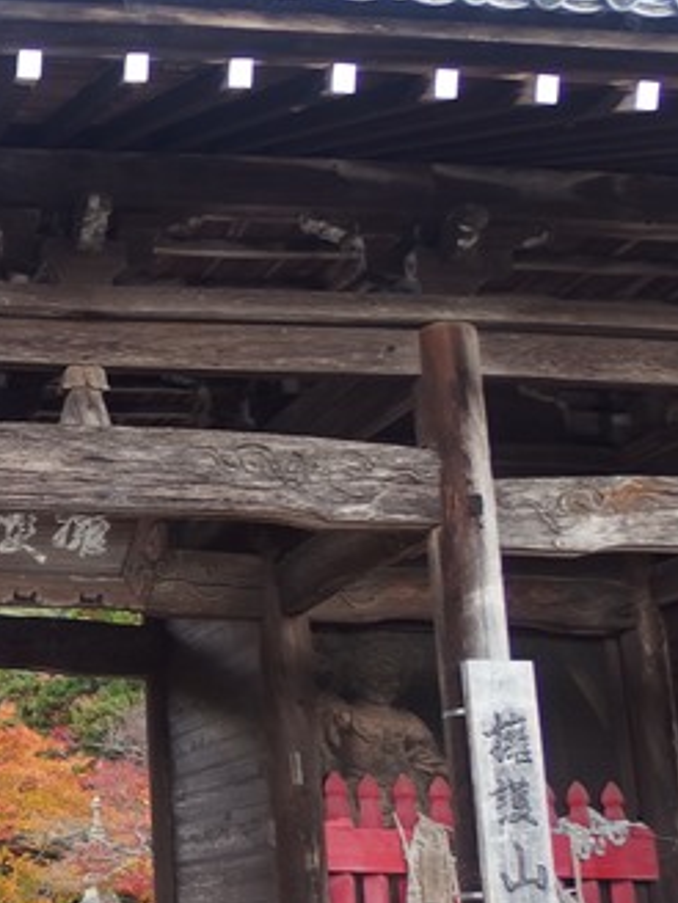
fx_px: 1489
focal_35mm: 57
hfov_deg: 21.9
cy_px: 581
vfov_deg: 33.6
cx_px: -306
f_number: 2.5
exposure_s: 1/160
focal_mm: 4.7
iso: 100
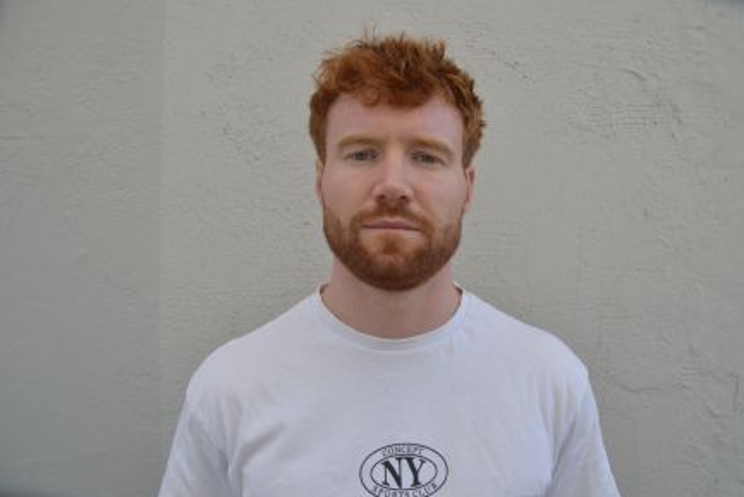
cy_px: 250
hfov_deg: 65.4
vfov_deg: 46.4
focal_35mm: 28
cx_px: 385
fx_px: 579
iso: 220
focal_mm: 18
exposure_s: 1/125
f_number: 5.6
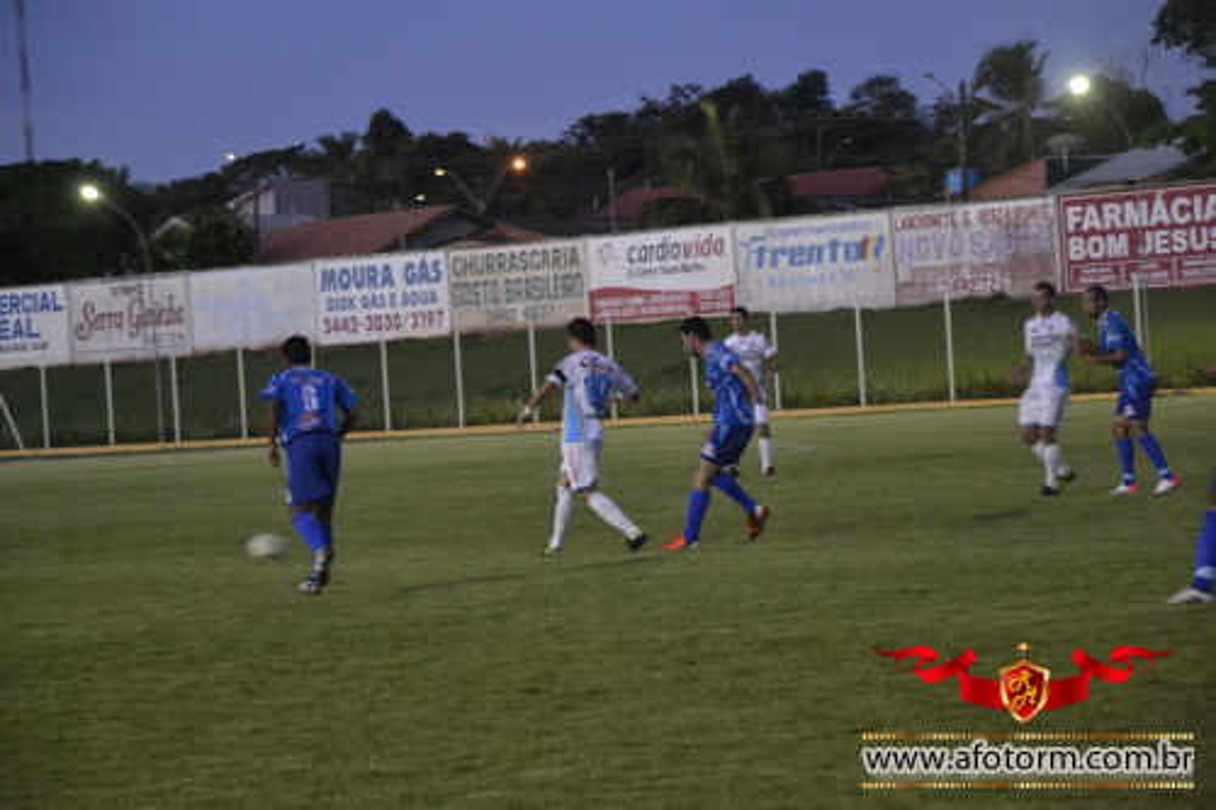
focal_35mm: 142
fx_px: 4811
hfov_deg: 14.4
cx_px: 608
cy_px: 405
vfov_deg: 9.6
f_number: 5.6
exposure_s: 1/60
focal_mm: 95
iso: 3200
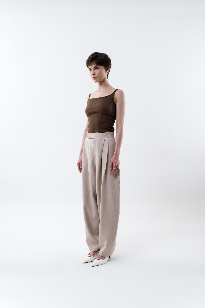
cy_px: 154
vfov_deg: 54.4
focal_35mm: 35
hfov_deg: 37.9
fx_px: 299
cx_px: 102
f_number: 13
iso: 80
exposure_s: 1/125
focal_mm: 23
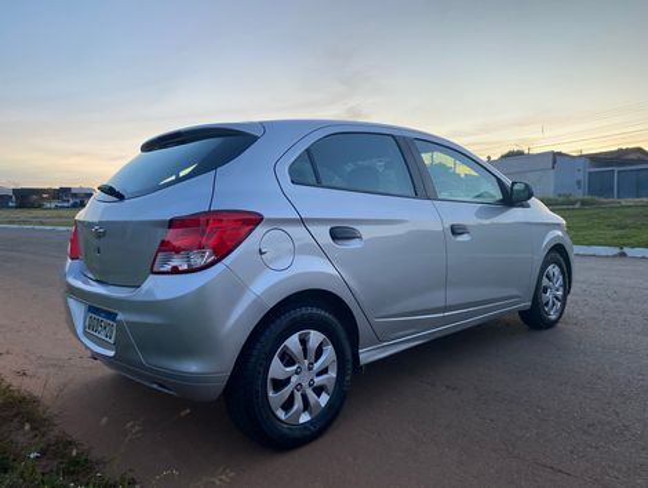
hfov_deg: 67.2
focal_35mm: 26
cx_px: 324
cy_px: 244
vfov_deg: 53.2
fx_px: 487
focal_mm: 4.25
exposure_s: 1/121
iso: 50
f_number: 1.8
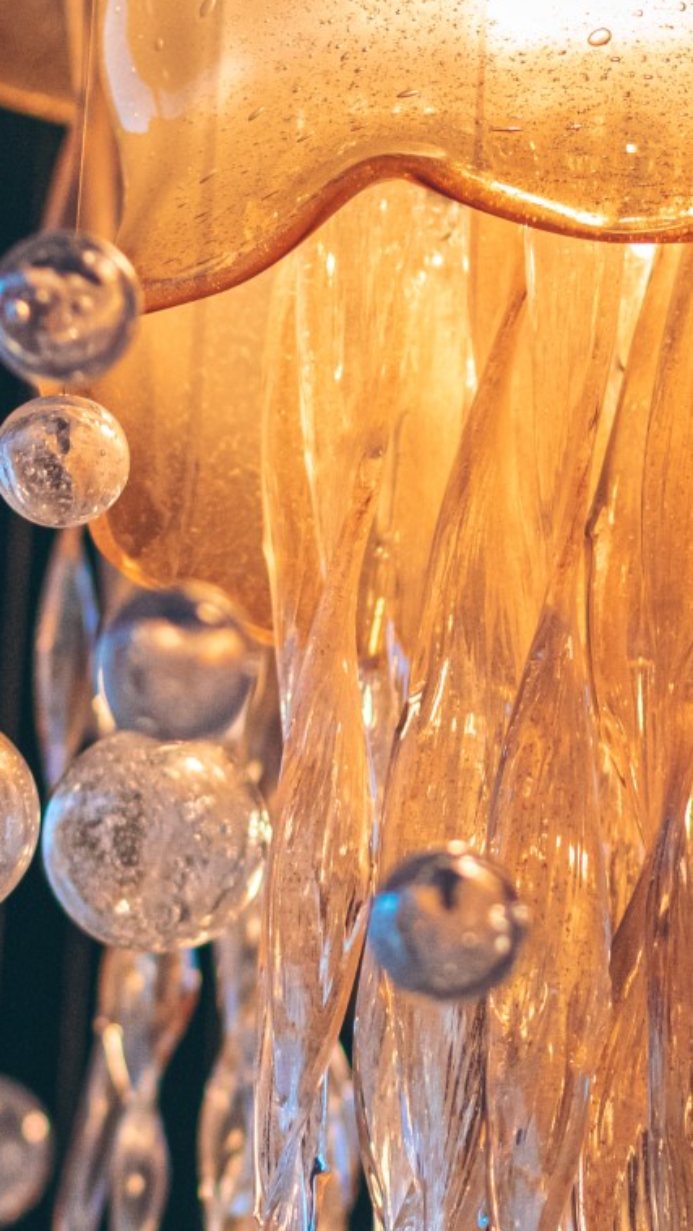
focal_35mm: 217
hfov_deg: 5.6
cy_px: 782
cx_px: 548
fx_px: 7088
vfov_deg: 9.9
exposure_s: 1/1000
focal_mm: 55
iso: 800
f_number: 2
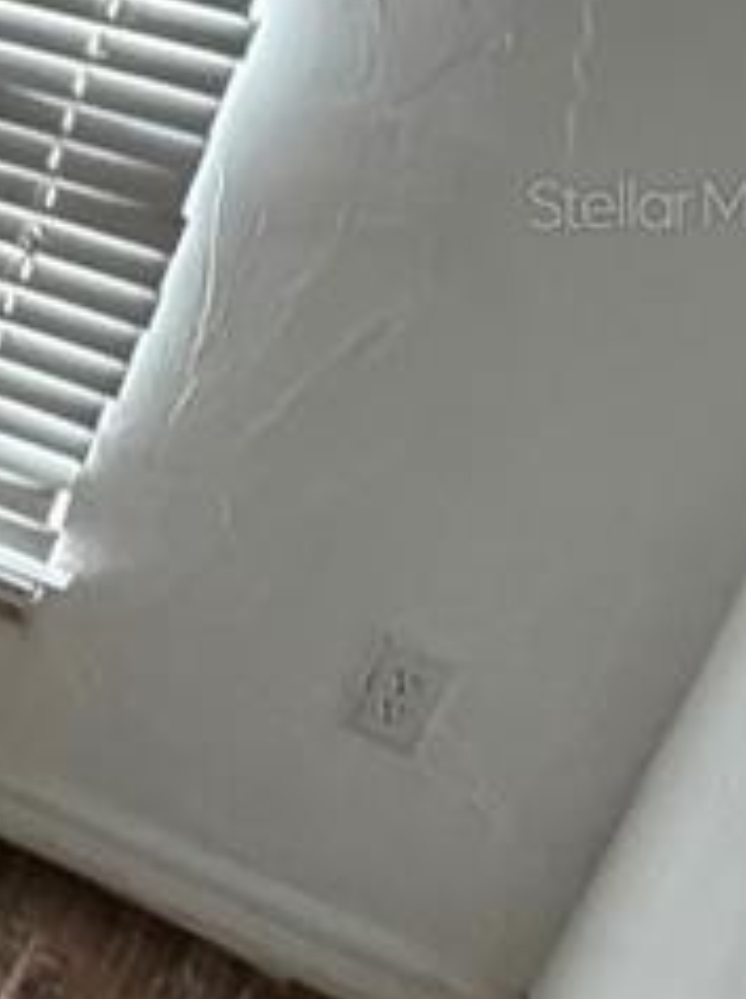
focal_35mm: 71
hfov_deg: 14.0
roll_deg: -6.8
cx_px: -1071
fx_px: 2046
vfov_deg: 26.9
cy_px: 202
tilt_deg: -21.0
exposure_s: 1/60
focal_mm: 2.22
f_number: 2.2
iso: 320
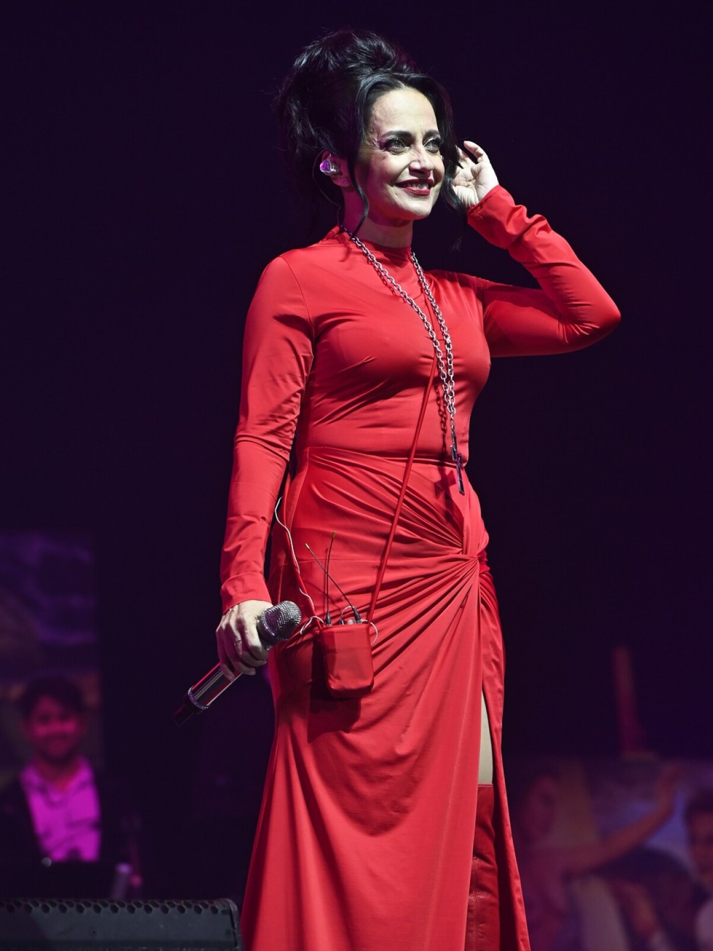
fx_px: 5960
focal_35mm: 217
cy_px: 470
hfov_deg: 6.8
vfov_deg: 9.1
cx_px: 356
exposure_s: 1/500
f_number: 5.6
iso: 4000
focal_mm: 200
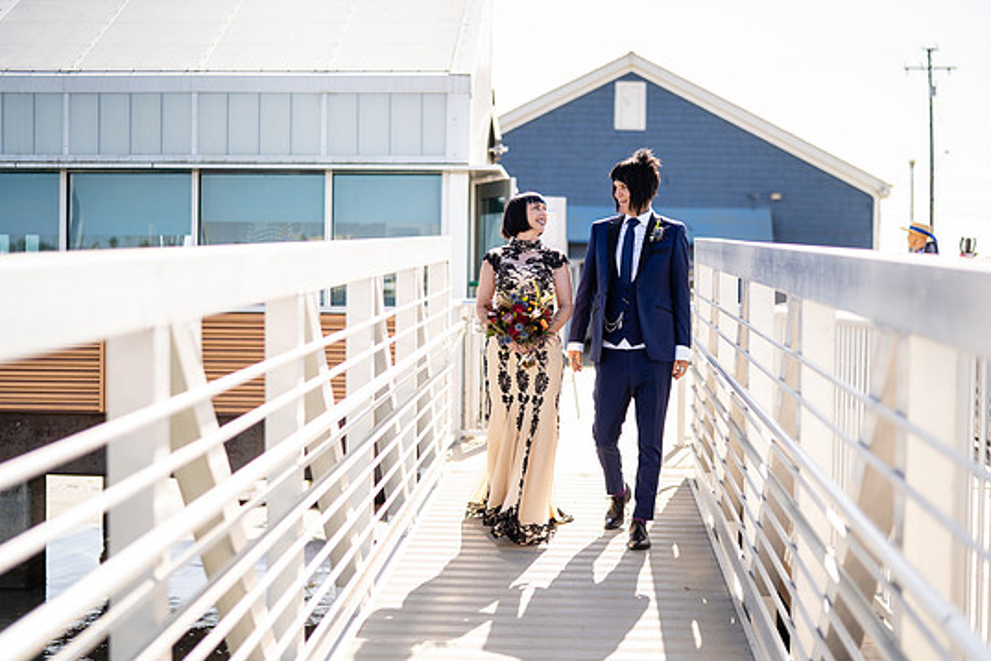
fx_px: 1486
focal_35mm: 54
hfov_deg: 36.9
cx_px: 504
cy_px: 326
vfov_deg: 25.1
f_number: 1.4
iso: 200
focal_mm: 50
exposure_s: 1/6400
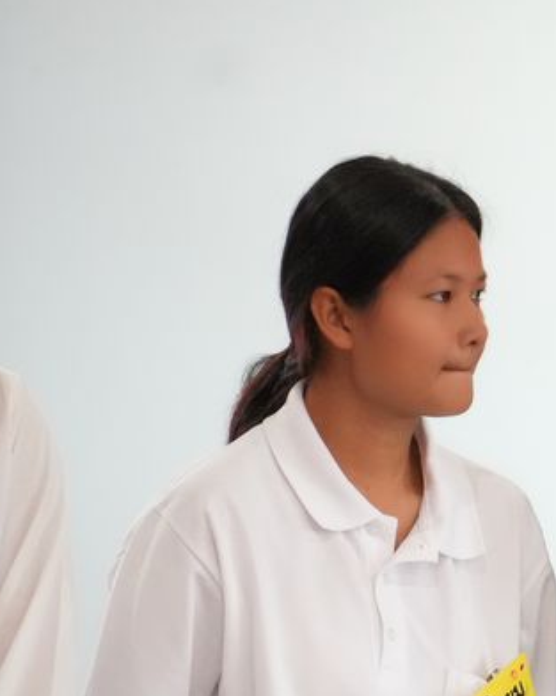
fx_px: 9992
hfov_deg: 3.2
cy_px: 384
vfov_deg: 4.0
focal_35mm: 485
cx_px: 774
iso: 6400
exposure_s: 1/125
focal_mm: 135
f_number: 5.6
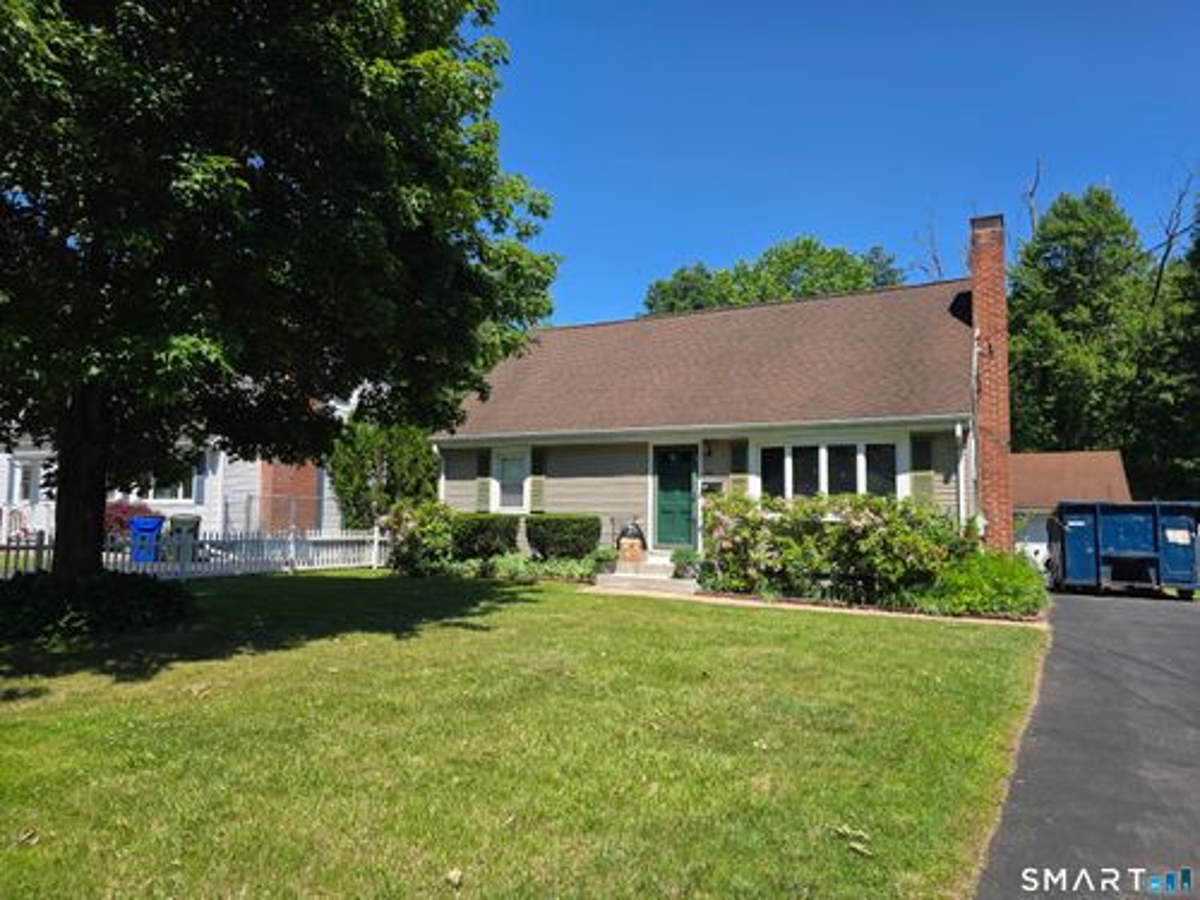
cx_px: 600
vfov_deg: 58.9
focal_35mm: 23
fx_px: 797
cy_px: 450
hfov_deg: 73.9
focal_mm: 6.25
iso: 80
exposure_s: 1/4539
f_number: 1.7
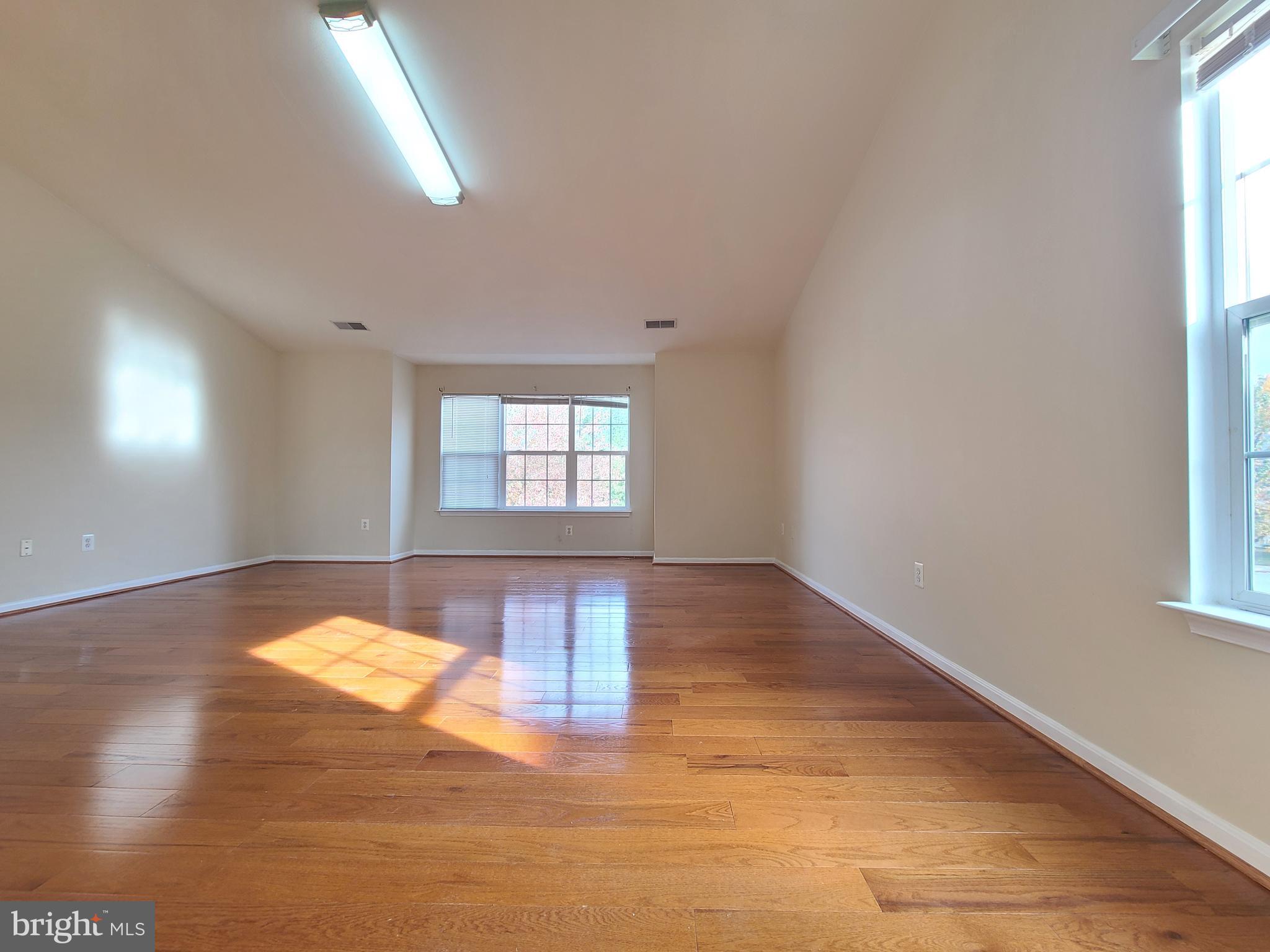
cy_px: 476
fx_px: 477
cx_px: 635
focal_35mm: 13
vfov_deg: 89.9
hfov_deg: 106.2
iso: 80
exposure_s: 1/60
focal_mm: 2.2
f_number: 2.2
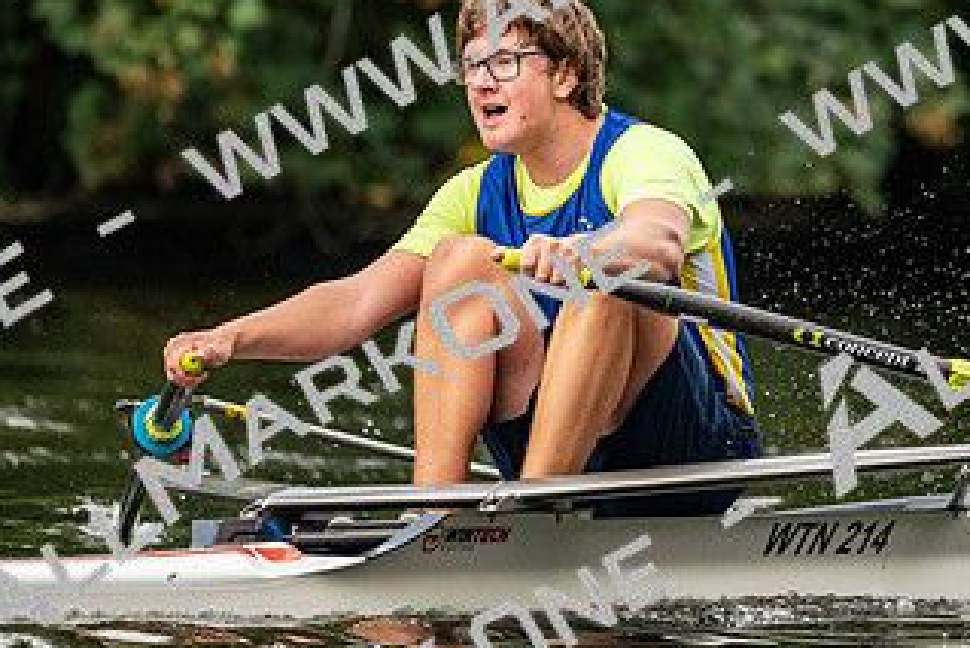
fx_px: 19597
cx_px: 559
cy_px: 208
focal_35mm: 727
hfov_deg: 2.8
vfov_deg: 1.9
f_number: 4.5
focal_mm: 400
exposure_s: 1/2500
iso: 1600
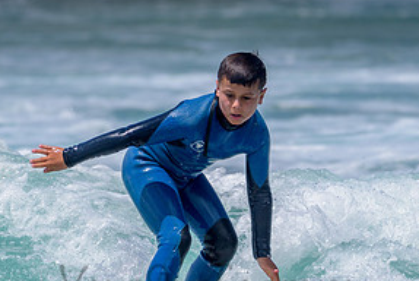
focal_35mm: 1240
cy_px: 213
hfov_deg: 1.7
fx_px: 14447
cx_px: 226
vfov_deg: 1.1
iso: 90
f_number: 5.6
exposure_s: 1/2000
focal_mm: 500
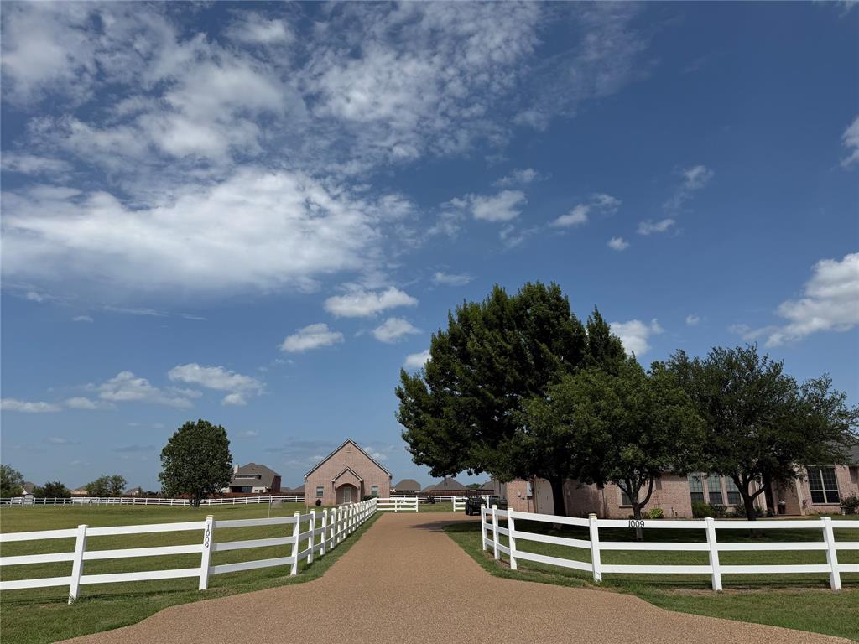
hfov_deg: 71.6
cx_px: 430
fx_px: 596
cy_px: 322
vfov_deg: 56.8
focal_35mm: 24
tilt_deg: +16.6
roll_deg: +1.0
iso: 80
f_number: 1.78
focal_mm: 6.76
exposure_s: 1/8130
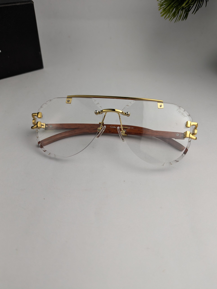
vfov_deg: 71.5
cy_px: 144
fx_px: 200
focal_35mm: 24
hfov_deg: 56.9
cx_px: 108
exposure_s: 1/233
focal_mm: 6.81
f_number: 1.85
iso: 49
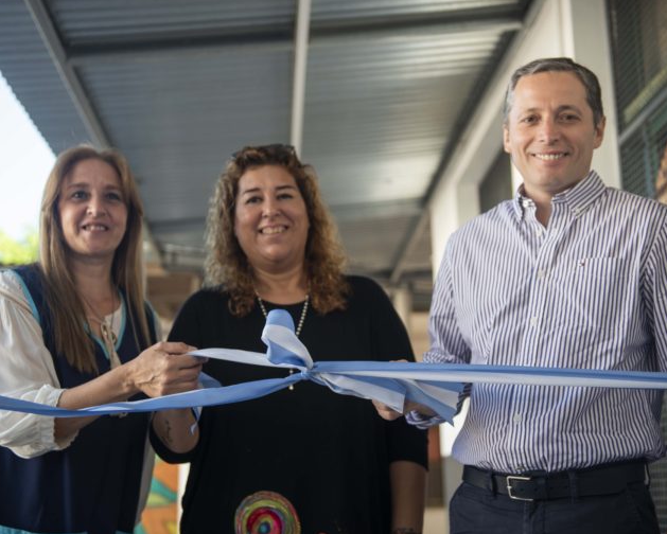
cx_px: 338
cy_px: 268
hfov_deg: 34.1
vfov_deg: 27.6
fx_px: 1086
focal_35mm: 55
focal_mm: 48
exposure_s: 1/160
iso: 160
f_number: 2.8
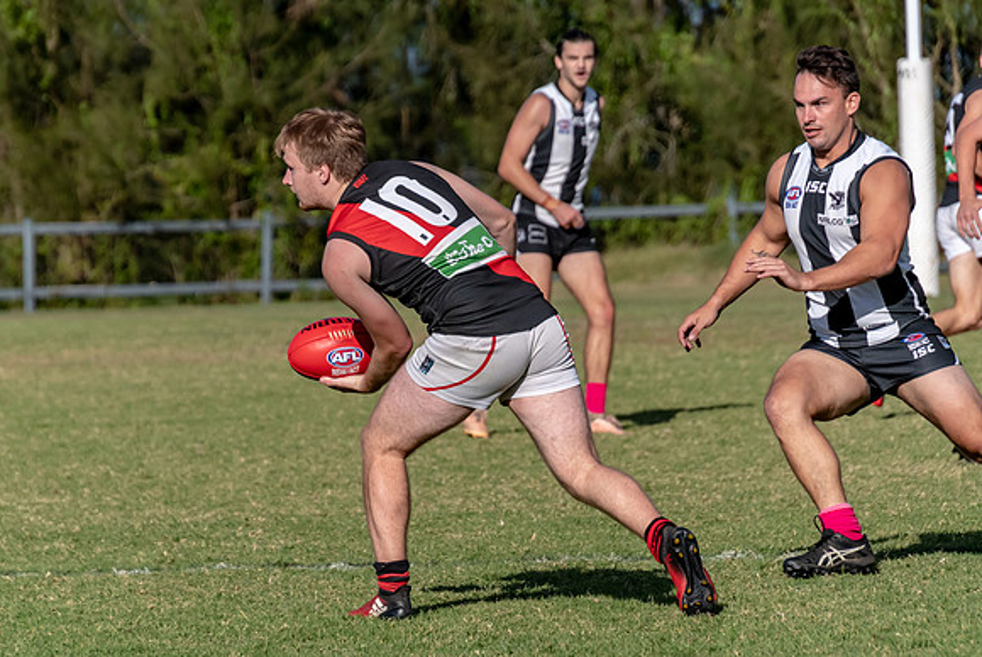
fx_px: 10541
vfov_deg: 3.6
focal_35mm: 386
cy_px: 383
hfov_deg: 5.3
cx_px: 407
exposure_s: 1/5000
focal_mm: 220
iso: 800
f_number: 6.3
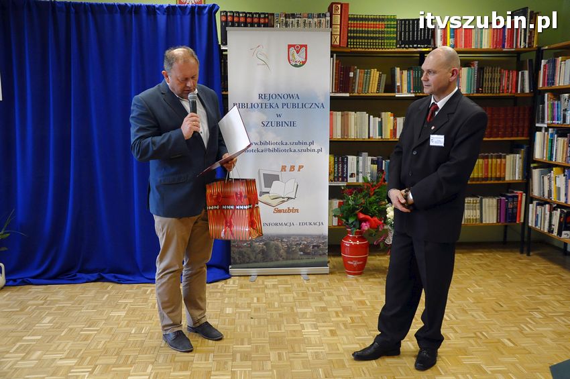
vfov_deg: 39.9
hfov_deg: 57.3
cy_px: 190
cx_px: 285
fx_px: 522
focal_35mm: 33
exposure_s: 1/100
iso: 1600
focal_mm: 22
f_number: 5
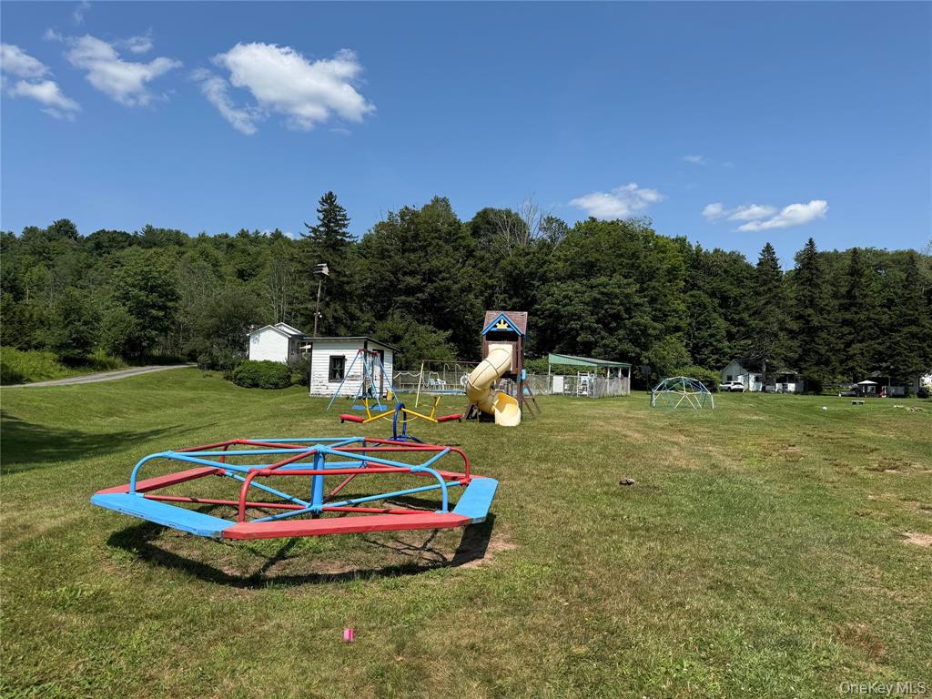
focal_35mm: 24
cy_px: 350
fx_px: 646
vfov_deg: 56.8
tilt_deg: +2.8
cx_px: 466
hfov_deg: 71.6
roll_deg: -1.5
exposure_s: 1/4608
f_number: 1.78
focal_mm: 6.76
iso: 80
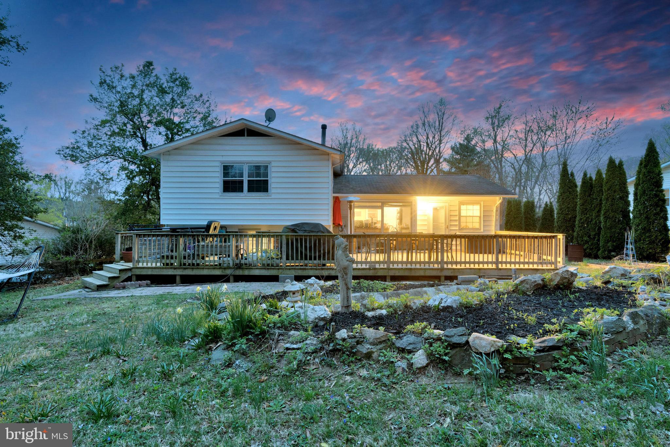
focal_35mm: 18
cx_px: 335
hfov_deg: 90.0
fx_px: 335
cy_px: 224
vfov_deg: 67.4
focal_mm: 18
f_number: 9
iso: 1250
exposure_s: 1.3
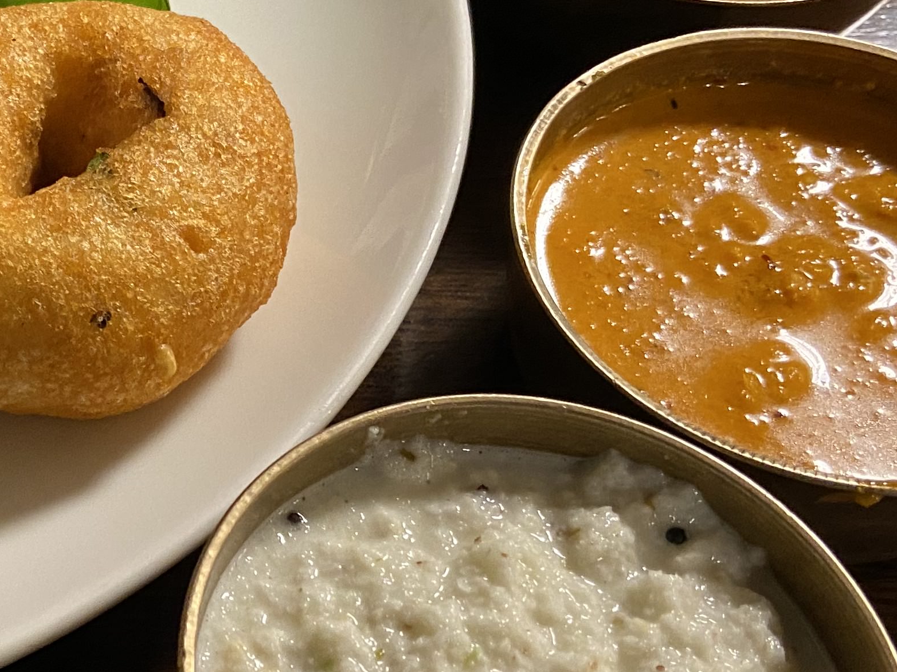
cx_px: 17
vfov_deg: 21.9
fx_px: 1736
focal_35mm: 67
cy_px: 353
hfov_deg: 27.4
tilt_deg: -52.8
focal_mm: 4.25
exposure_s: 1/50
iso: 320
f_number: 1.8
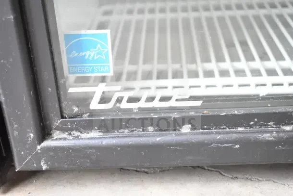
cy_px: 98
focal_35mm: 57
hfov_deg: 35.0
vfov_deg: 23.8
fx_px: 464
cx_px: 146
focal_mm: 38
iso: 2000
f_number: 4.8
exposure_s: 1/60
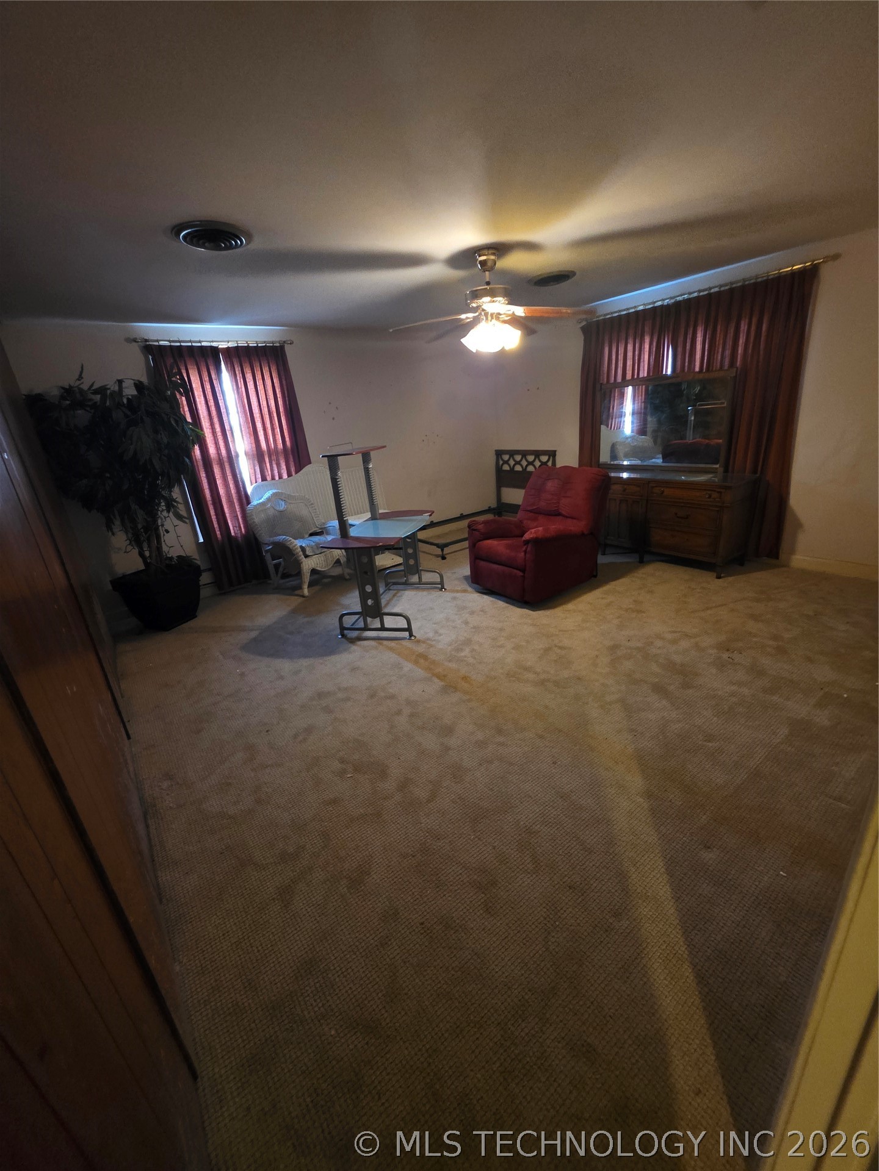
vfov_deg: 106.2
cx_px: 440
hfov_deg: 89.9
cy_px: 586
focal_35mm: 13
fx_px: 440
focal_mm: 2.2
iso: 1000
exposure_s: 1/30
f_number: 1.9
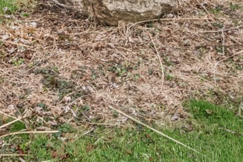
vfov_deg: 21.2
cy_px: -33
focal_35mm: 60
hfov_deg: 29.9
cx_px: -31
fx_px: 402
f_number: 14
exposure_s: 1/200
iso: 400
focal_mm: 13
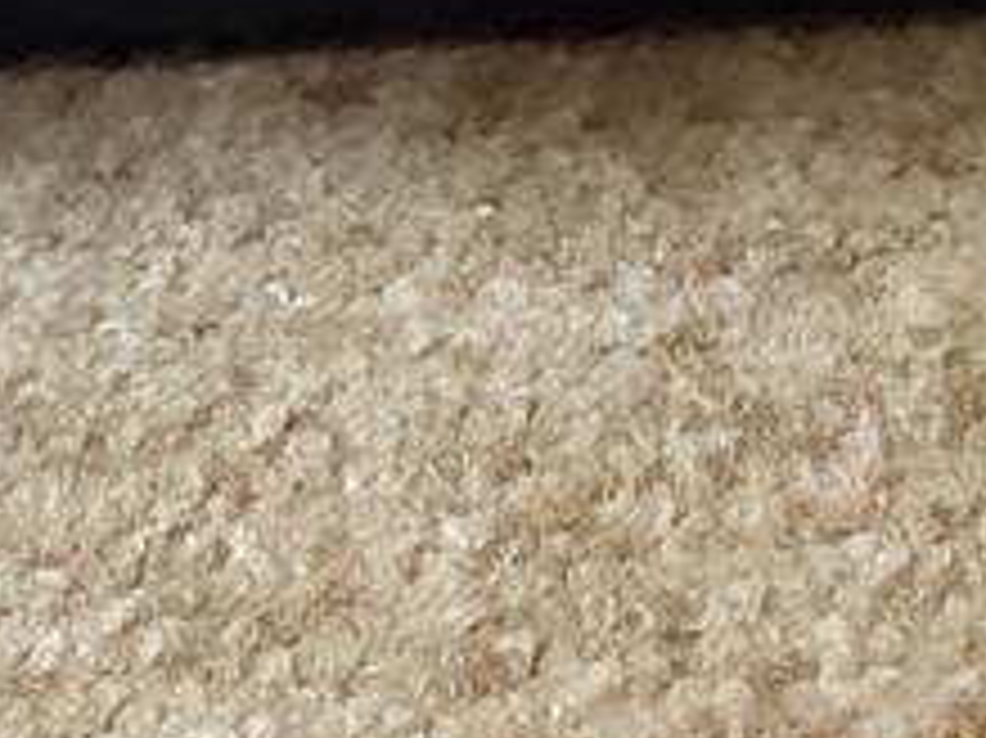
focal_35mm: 95
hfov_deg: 20.6
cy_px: -261
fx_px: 2704
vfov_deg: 14.8
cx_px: 594
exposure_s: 1/30
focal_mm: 5.96
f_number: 1.6
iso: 1000
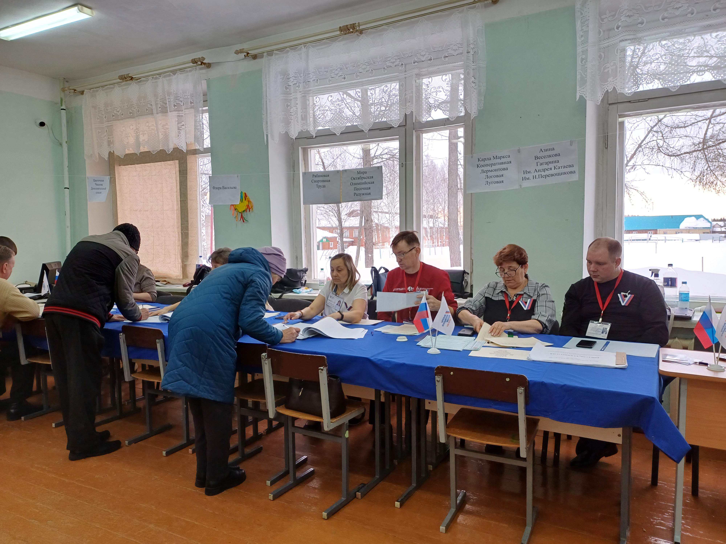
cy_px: 272
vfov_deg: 54.9
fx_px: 524
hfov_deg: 69.4
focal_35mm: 25
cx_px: 363
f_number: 1.8
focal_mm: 4.65
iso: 64
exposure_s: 1/50
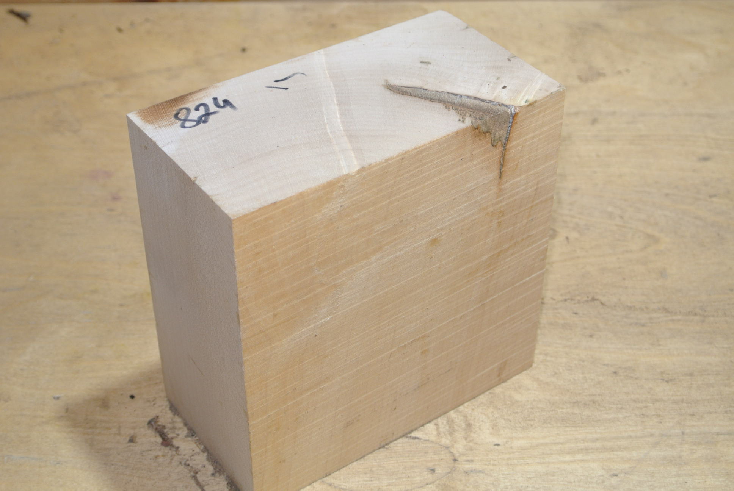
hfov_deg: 32.8
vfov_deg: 22.3
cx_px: 367
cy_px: 246
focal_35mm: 61
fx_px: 1245
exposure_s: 1/60
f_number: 5
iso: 250
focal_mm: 22.7
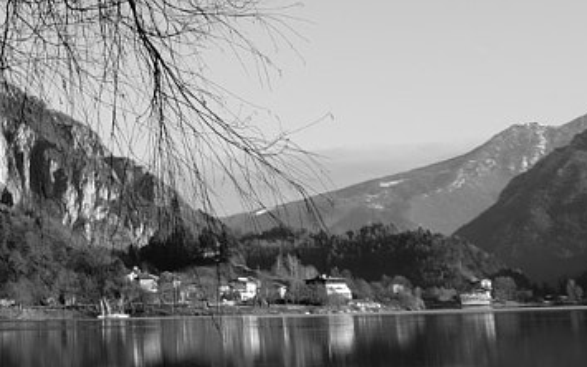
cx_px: -236
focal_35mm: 124
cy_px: -207
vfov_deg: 10.2
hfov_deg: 15.7
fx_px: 1984
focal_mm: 18
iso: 200
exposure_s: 1/420
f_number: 5.6
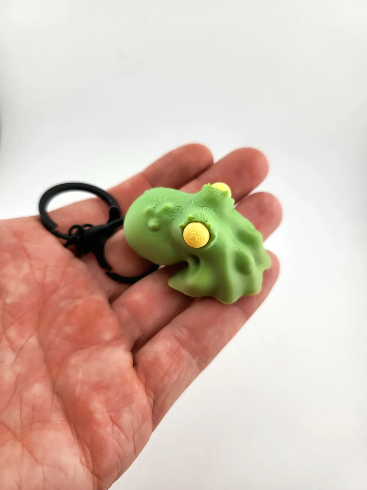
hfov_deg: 56.8
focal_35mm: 24
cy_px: 245
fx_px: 339
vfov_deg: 71.6
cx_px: 184
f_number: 1.8
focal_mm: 5
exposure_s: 1/1000
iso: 40
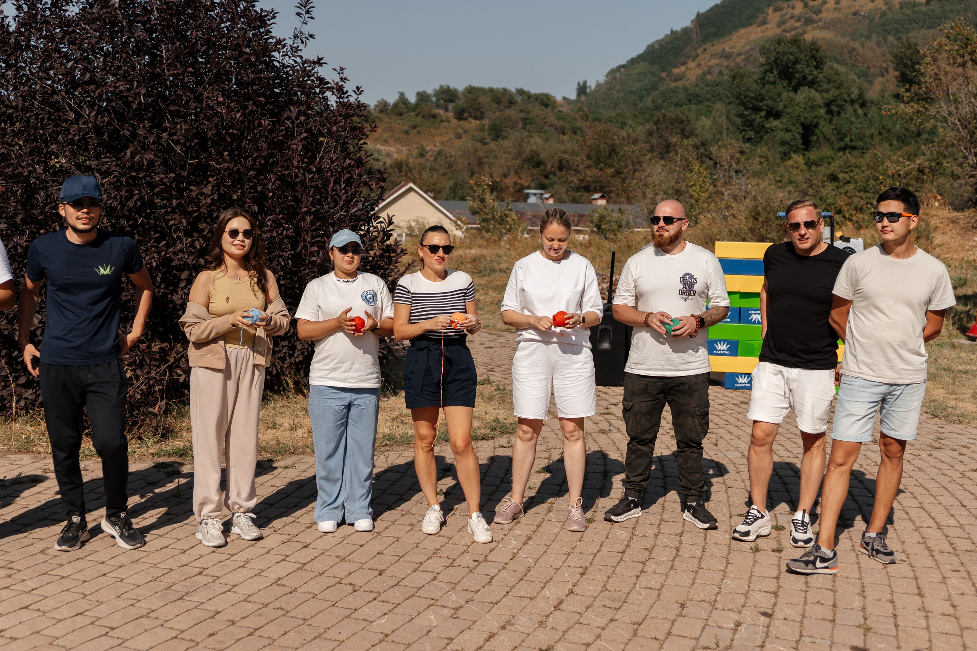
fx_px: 1228
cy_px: 295
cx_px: 521
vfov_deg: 29.7
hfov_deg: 43.4
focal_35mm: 45
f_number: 2.8
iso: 100
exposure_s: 1/3200
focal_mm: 40
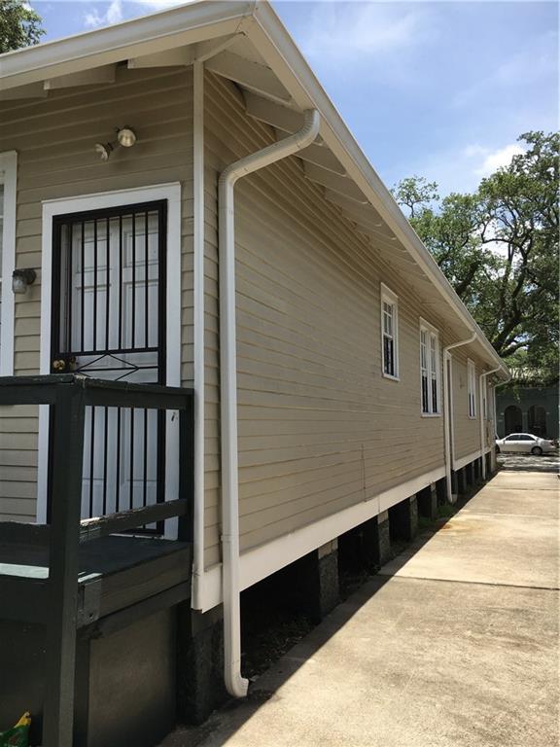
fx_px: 626
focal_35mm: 29
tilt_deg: +4.6
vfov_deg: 61.7
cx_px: 280
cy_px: 374
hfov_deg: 48.2
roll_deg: -0.2
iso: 25
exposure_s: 1/1326
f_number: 2.2
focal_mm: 4.15
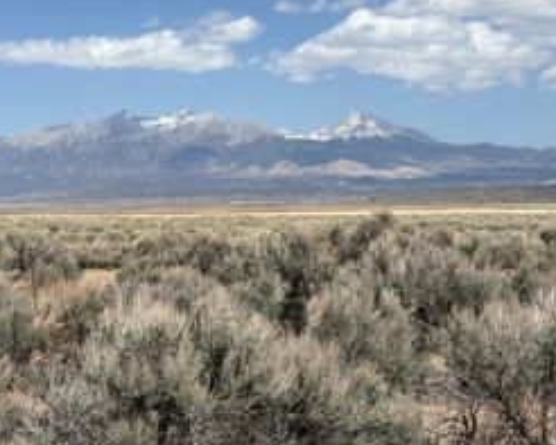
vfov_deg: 18.7
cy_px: 200
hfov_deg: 23.3
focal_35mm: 82
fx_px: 1350
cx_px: 247
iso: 80
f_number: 1.78
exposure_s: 1/7143
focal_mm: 6.76
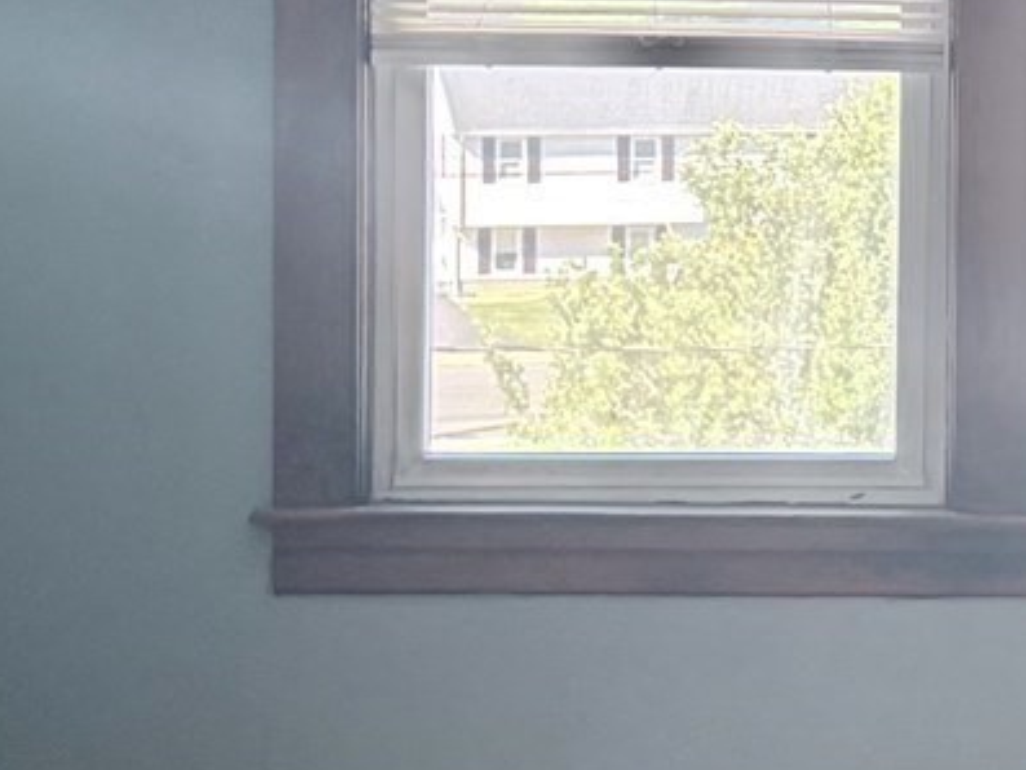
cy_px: 16
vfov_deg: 11.0
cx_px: 1021
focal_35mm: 134
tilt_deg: -3.6
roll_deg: +0.6
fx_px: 3973
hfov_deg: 14.5
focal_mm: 5.96
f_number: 1.6
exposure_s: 1/121
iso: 125
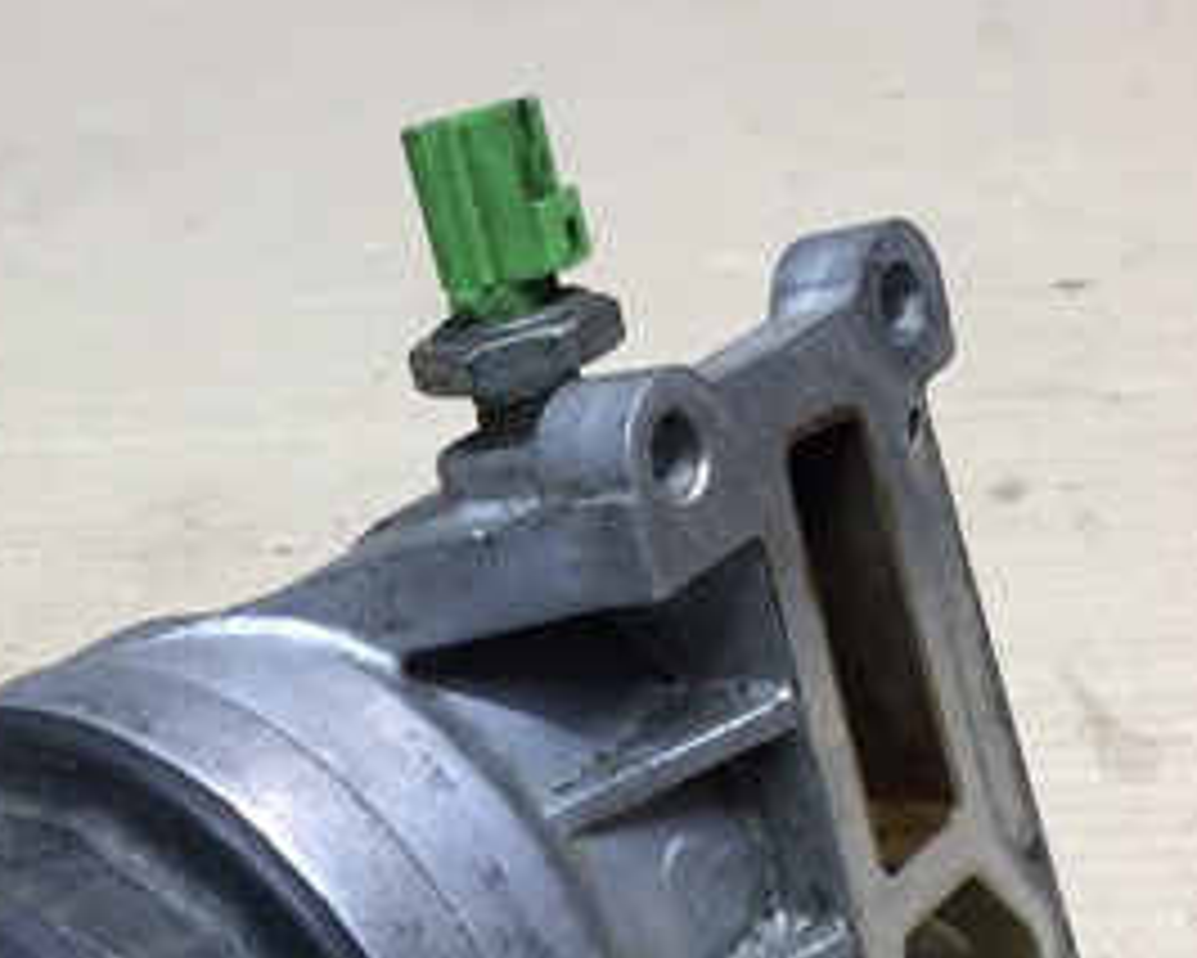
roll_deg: +2.9
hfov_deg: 27.7
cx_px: 400
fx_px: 2410
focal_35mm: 68
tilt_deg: -31.2
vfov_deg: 22.2
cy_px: 747
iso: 64
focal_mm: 4.15
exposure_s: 1/33
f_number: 2.2
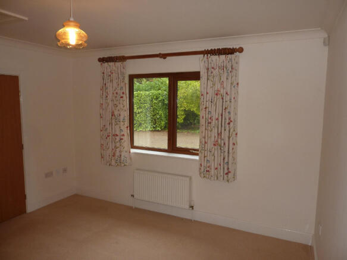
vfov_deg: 54.9
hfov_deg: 69.4
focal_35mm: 25
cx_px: 174
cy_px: 130
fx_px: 251
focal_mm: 4.1
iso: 125
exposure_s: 1/30
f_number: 3.3
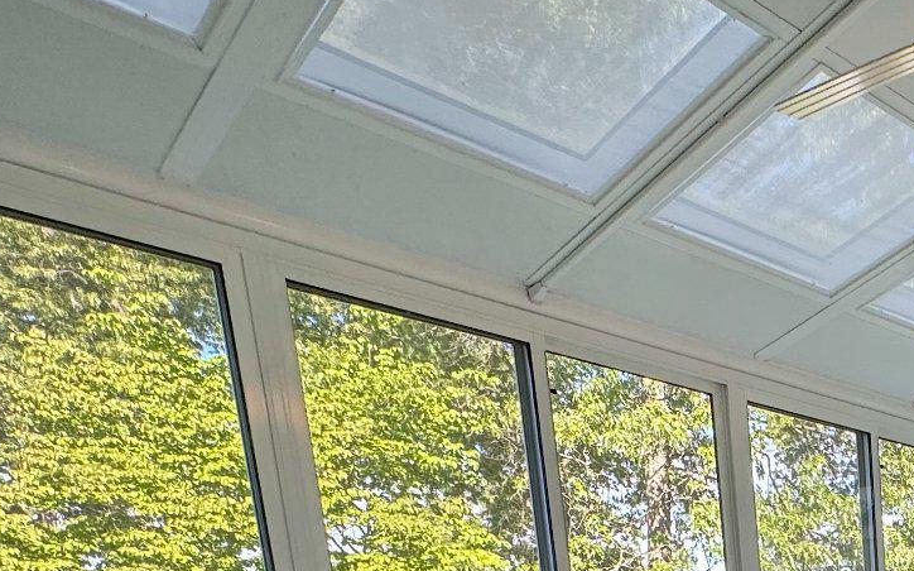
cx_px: 1052
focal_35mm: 42
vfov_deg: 23.0
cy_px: 916
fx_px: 1046
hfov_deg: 37.7
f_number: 2.2
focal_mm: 2.22
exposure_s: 1/120
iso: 50
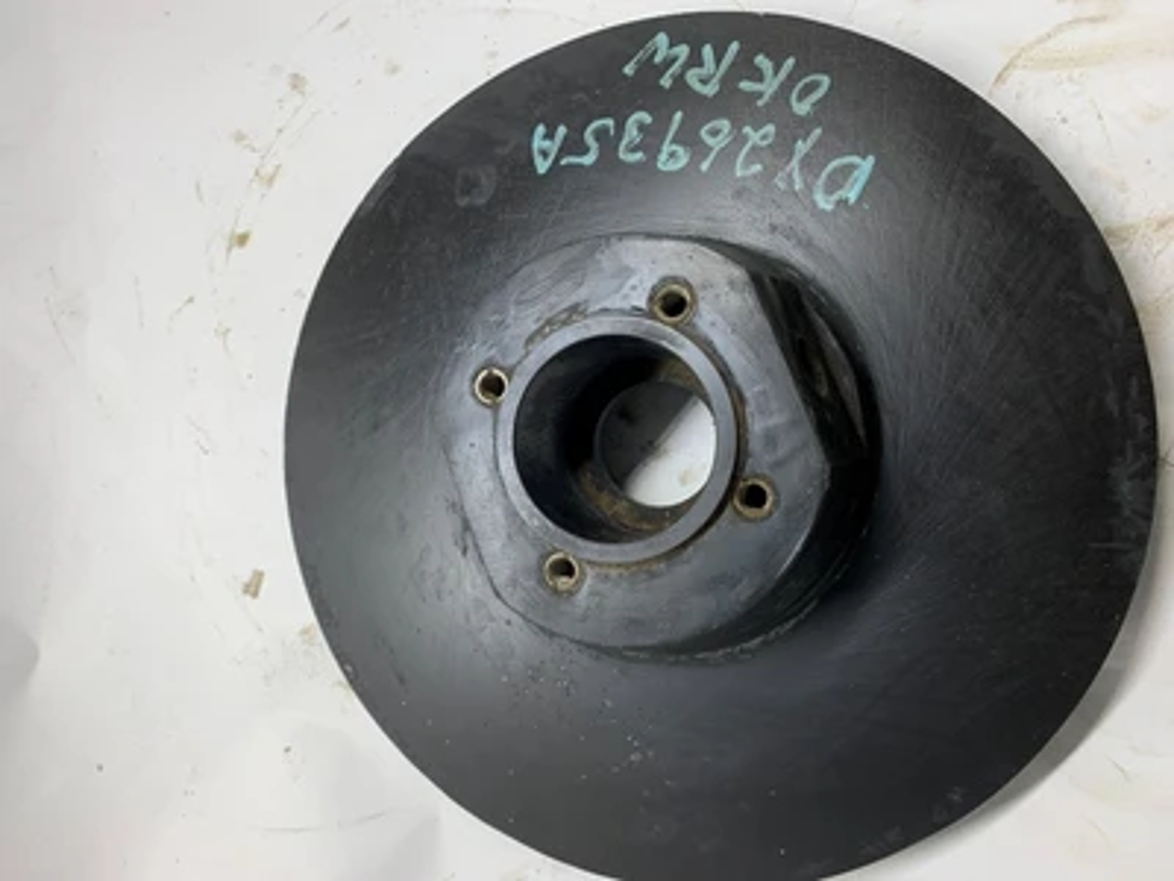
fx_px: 882
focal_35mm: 26
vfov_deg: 53.1
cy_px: 440
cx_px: 587
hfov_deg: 67.3
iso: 32
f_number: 1.8
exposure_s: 1/121
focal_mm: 4.25
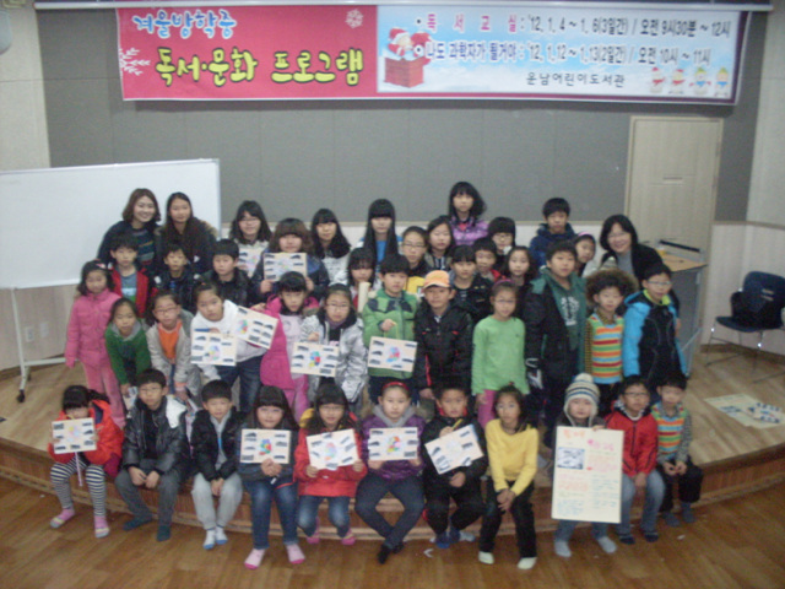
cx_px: 392
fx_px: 862
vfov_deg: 37.7
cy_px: 294
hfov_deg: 49.0
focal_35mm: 38
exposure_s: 1/45
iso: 240
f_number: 2.8
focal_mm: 6.3
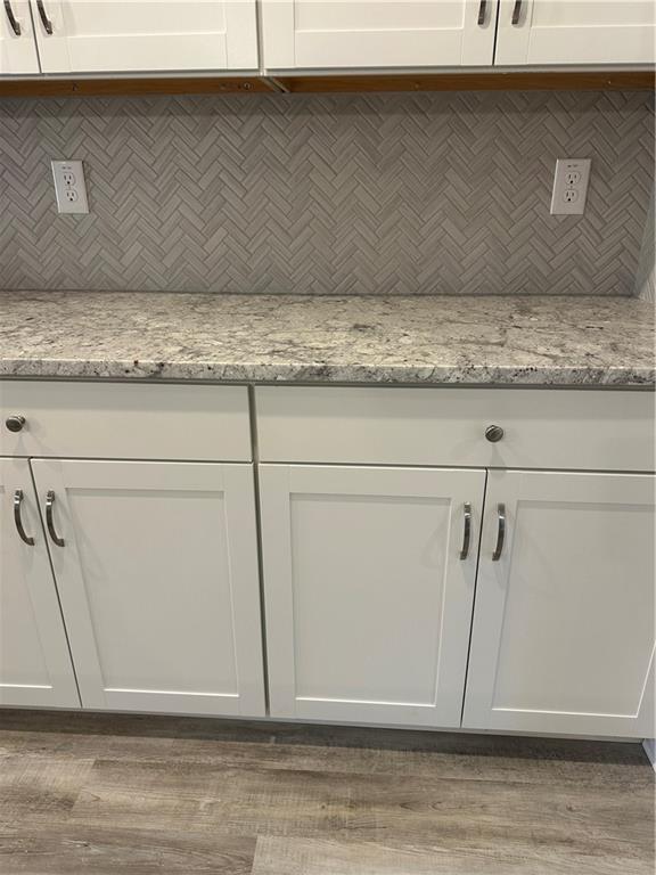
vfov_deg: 71.6
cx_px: 328
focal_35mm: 24
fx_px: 606
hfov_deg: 56.8
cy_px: 438
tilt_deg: -22.4
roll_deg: -1.0
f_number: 1.78
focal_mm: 6.86
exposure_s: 1/60
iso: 125
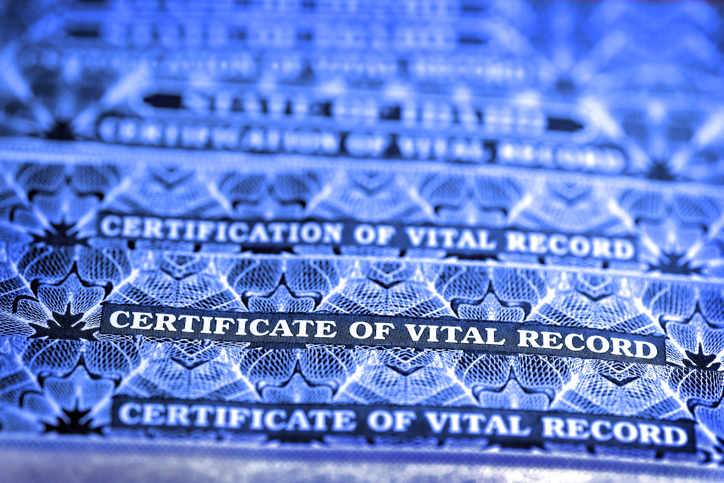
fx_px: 1810
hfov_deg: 22.6
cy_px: 242
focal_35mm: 90
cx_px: 362
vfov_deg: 15.2
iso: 200
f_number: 2.8
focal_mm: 60
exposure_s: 1/38
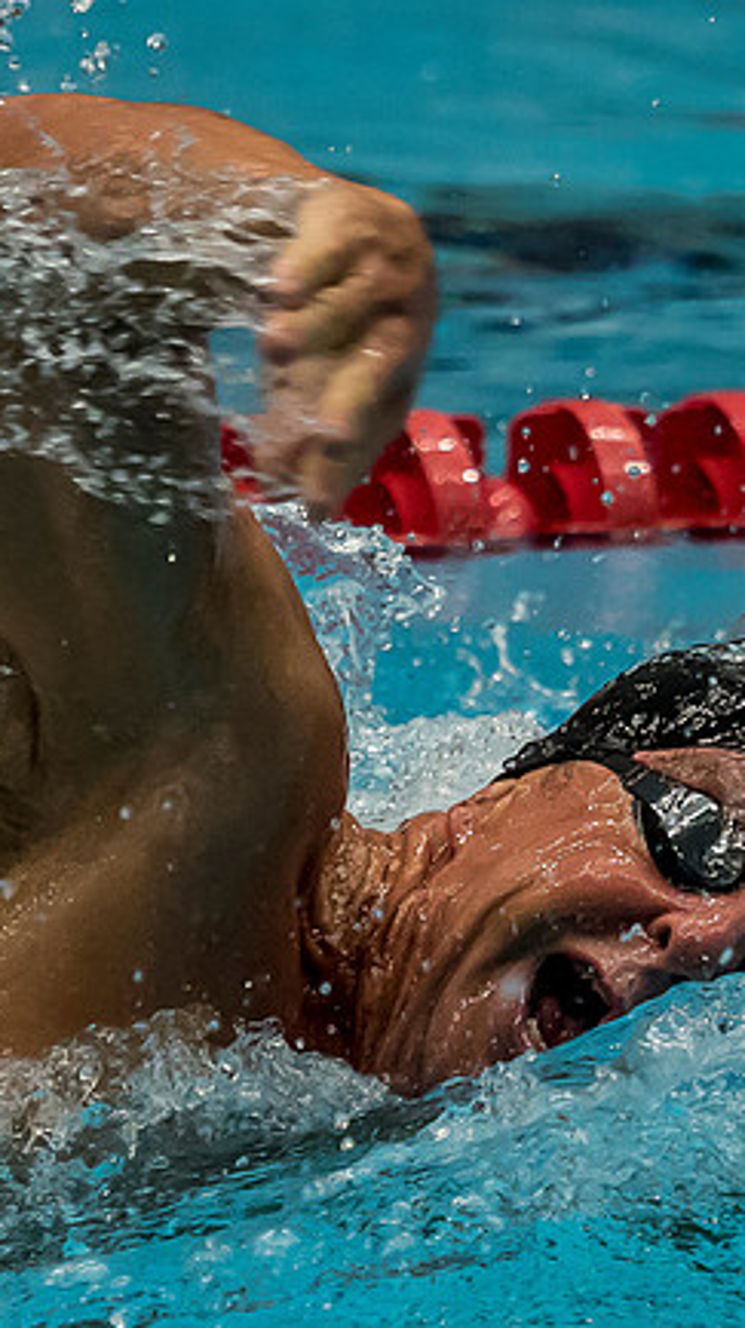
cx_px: 605
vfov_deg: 2.7
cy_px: 865
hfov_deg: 1.5
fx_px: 28532
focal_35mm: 811
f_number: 2.8
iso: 1600
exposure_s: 1/1000
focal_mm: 125
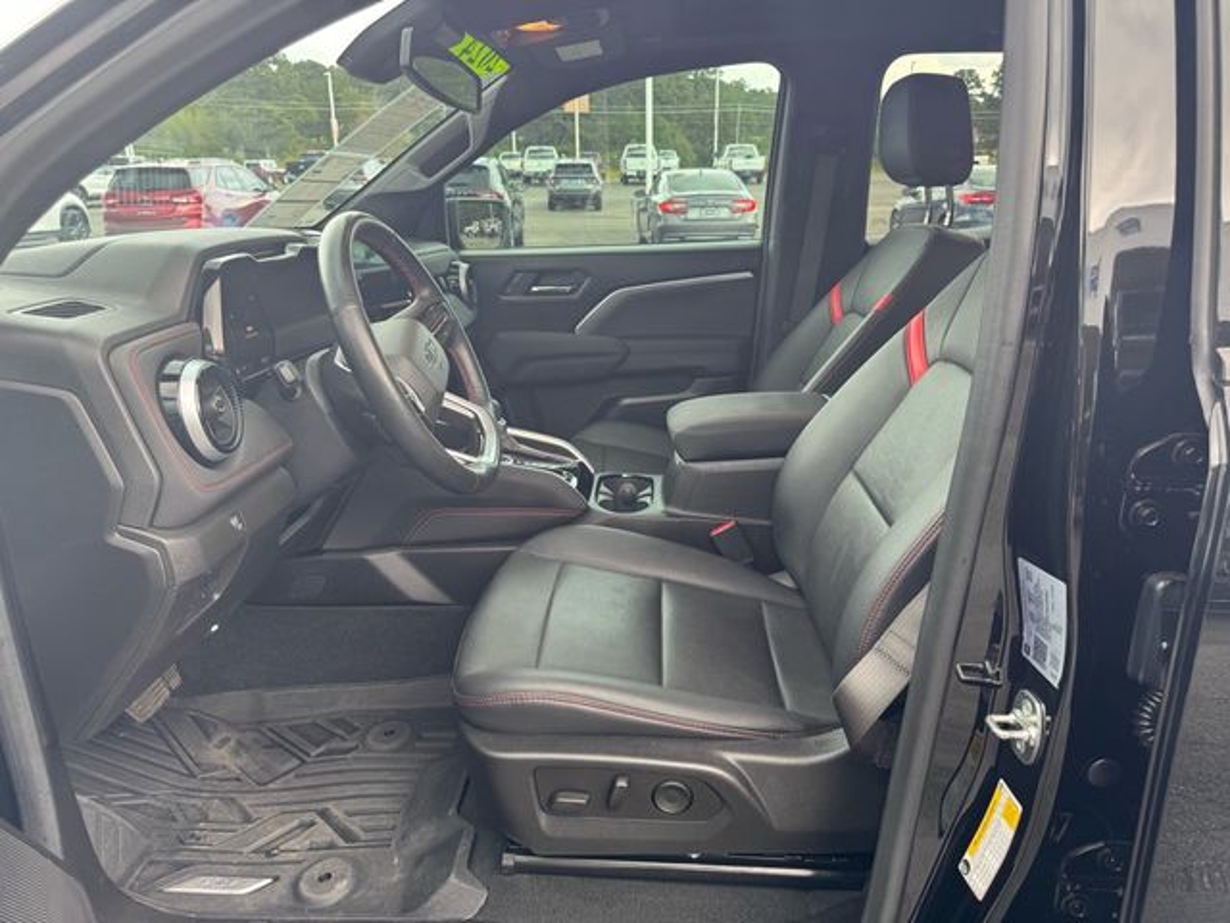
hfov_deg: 71.6
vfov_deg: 56.8
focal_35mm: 24
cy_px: 462
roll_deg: +0.0
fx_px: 853
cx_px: 615
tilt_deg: -20.9
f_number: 1.78
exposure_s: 1/121
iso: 100
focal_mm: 6.76
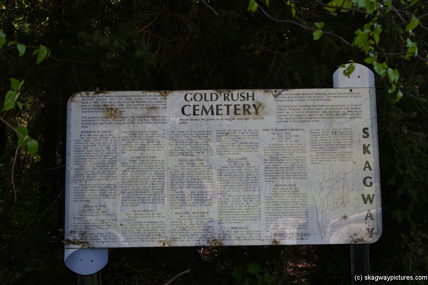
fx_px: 588
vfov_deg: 27.2
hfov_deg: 40.0
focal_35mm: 50
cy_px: 142
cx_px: 214
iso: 200
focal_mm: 33
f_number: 5.6
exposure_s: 1/180
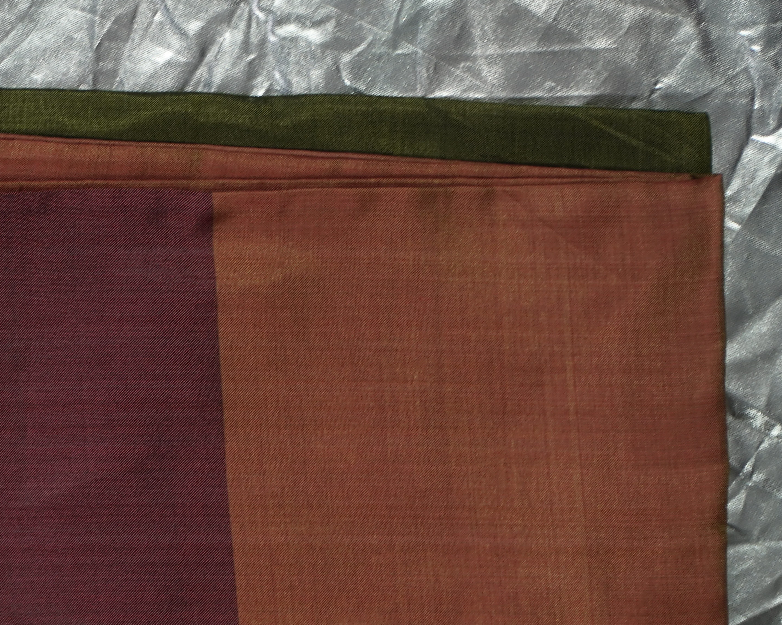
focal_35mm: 180
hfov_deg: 10.6
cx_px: -14
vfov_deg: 8.6
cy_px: 499
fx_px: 4165
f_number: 4
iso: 160
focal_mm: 61
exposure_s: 1/100
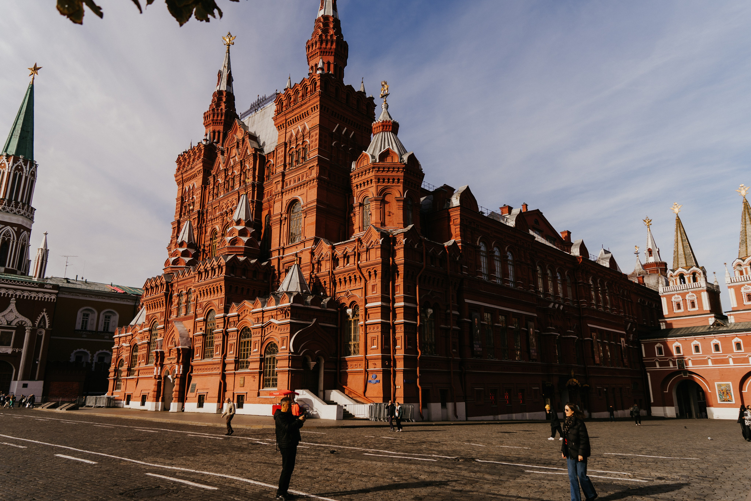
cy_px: 250
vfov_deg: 51.2
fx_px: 523
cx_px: 376
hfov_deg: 71.4
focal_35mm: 25
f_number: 4
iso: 100
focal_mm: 24
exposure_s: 1/500
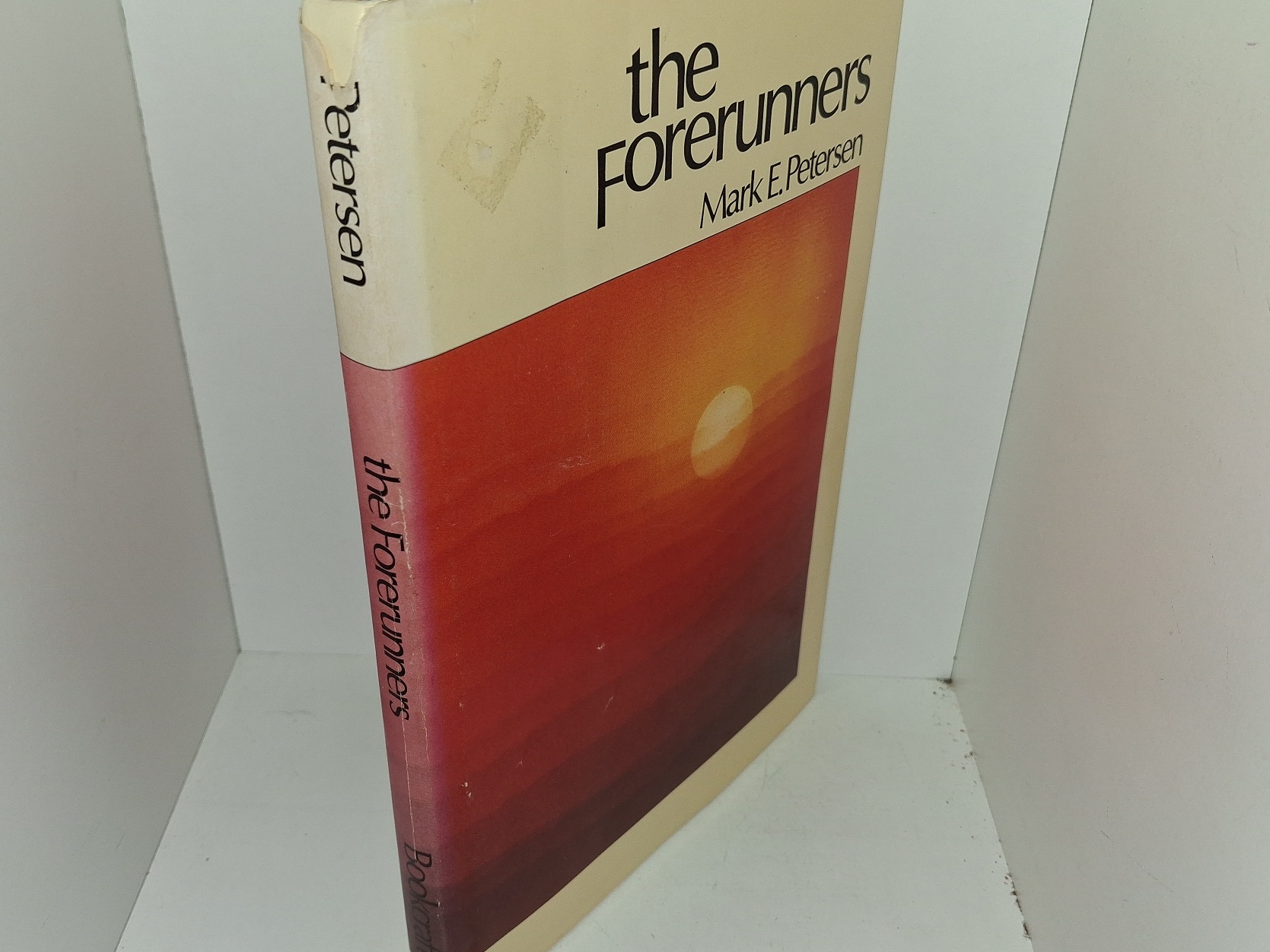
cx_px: 553
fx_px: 1211
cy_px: 459
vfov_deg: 42.9
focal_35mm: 33
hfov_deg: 55.2
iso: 50
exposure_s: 1/120
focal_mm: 4
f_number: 1.8
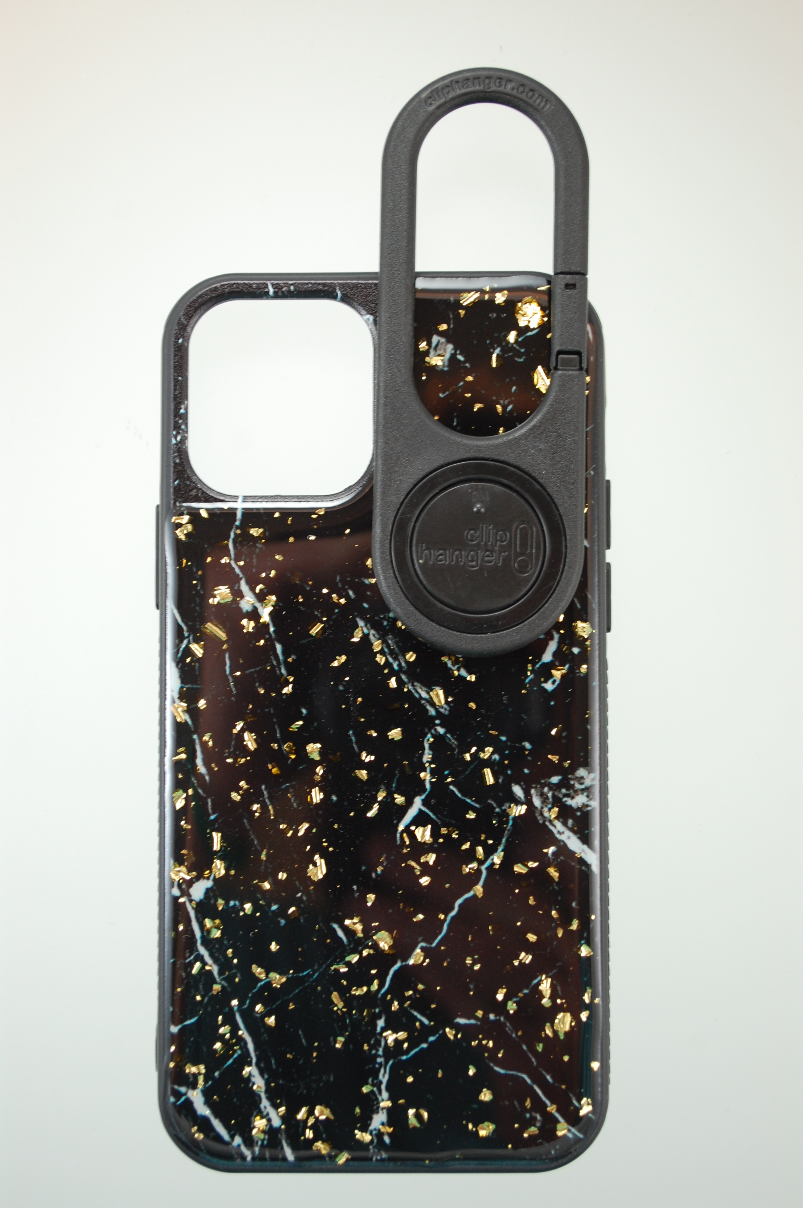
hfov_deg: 25.7
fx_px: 1760
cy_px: 604
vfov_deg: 37.9
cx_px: 402
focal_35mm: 52
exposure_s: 1/40
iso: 400
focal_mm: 35
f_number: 5.3
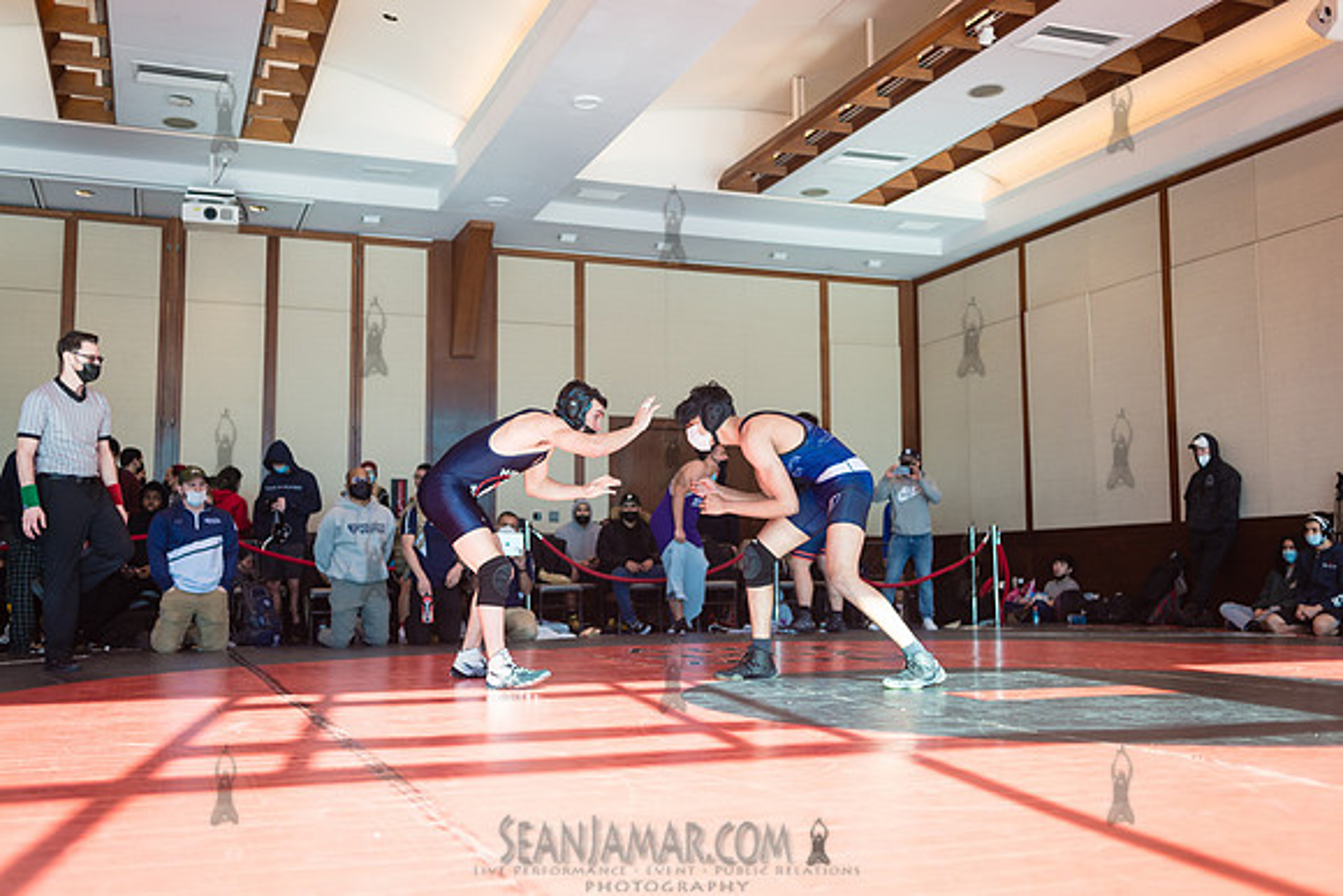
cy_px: 448
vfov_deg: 37.4
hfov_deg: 53.7
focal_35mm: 36
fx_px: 1325
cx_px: 672
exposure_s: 1/400
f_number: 2.8
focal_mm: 35
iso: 400
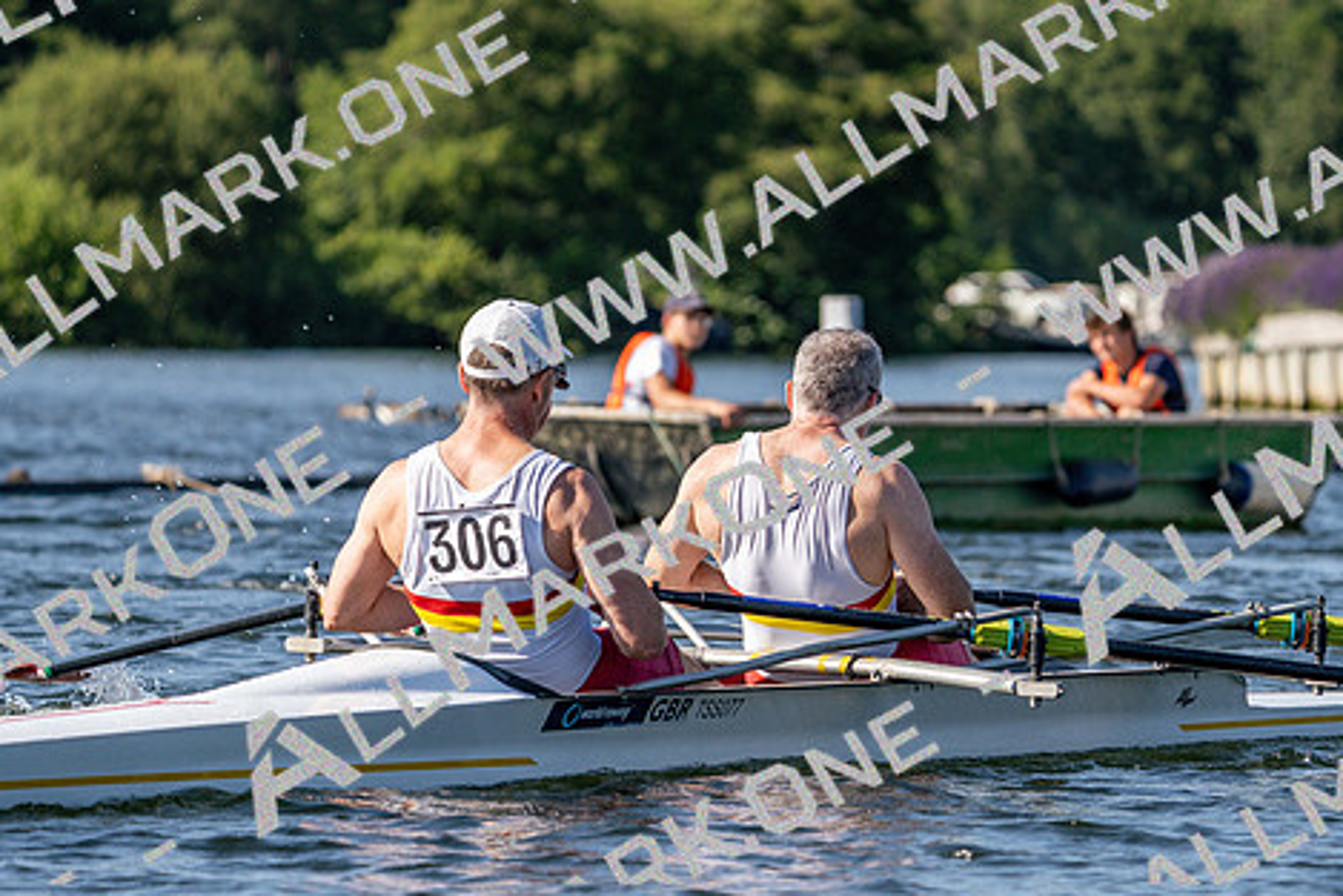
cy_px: 394
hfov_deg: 6.7
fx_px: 11530
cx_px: 828
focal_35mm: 309
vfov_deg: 4.5
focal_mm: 250
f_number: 5.6
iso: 250
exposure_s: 1/1600
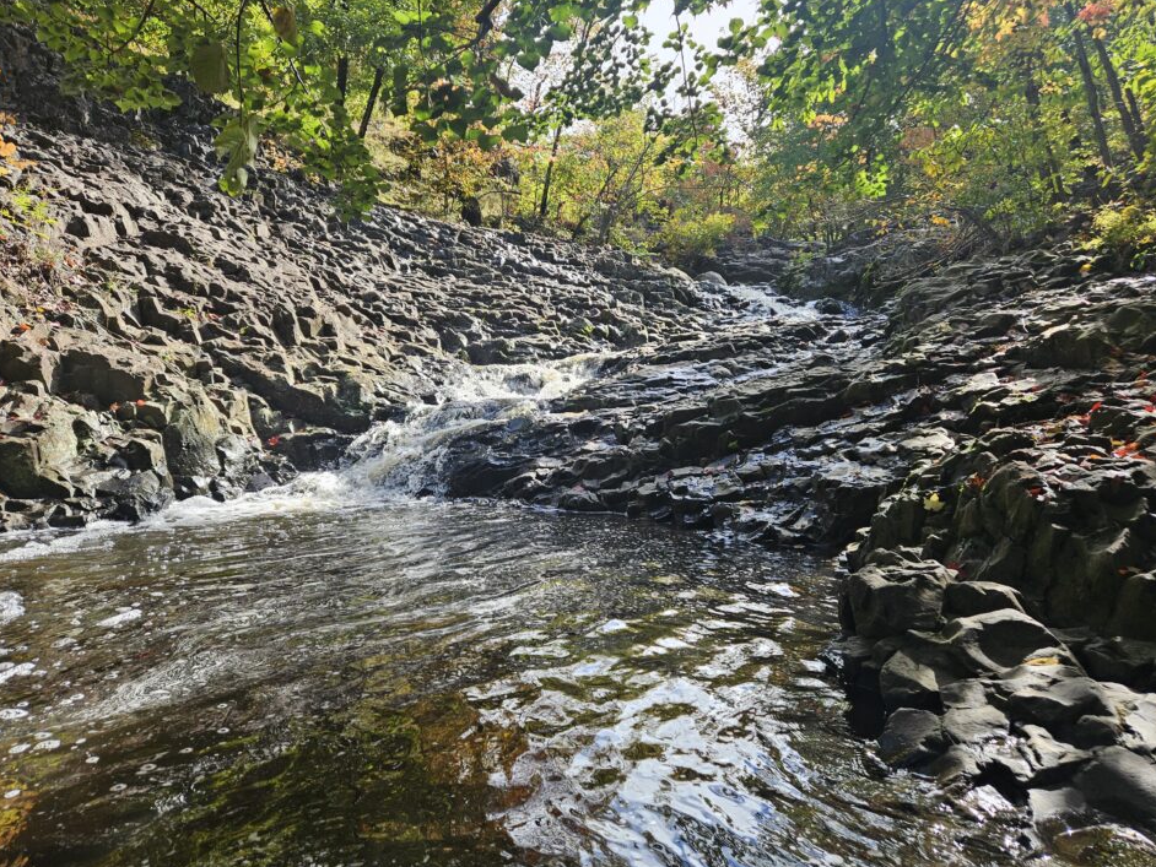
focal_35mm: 25
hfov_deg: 69.4
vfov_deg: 54.8
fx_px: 835
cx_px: 600
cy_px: 400
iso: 25
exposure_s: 1/424
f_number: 1.8
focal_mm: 5.4
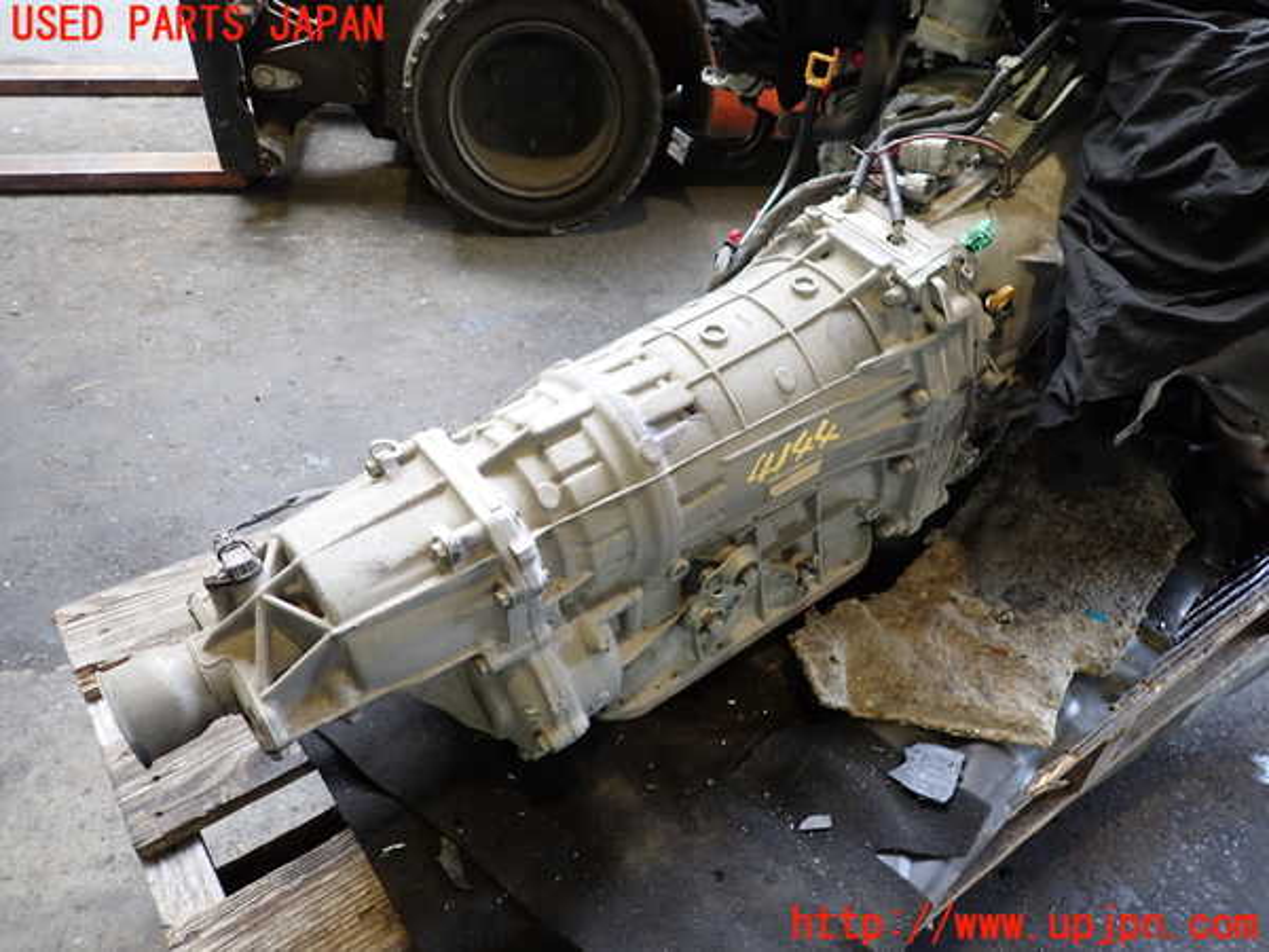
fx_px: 916
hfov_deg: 69.4
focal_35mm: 25
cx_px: 634
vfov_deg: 54.9
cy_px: 476
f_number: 2
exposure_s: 1/40
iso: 200
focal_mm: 4.5
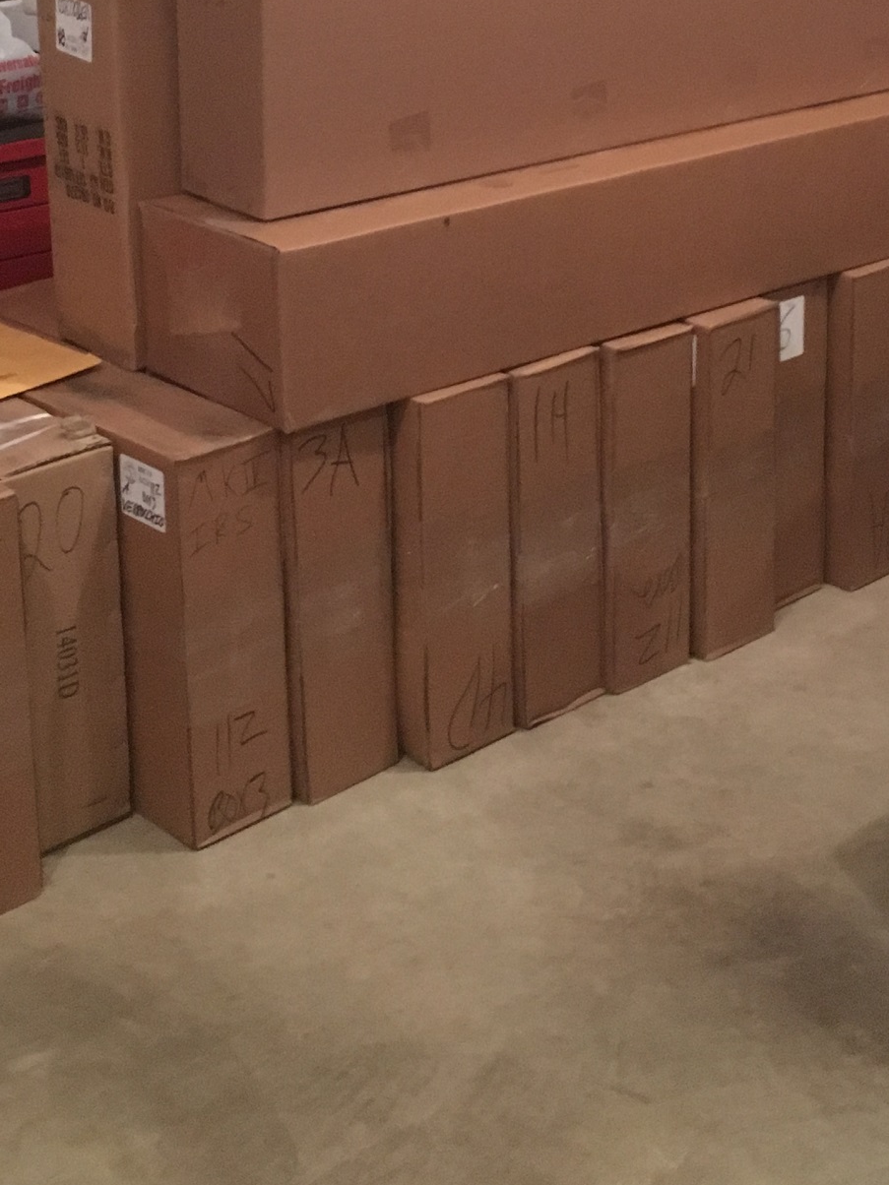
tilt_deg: -13.1
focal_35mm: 61
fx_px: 2089
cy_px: 147
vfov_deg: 30.5
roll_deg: +0.3
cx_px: 463
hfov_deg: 24.0
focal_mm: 4.15
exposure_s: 1/15
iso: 400
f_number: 2.2
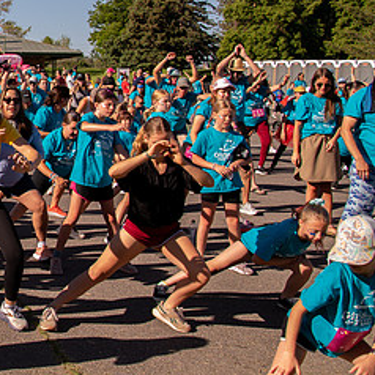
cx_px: -120
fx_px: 760
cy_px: 90
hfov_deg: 24.1
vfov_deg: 27.3
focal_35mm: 62
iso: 200
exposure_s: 1/250
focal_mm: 24
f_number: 8
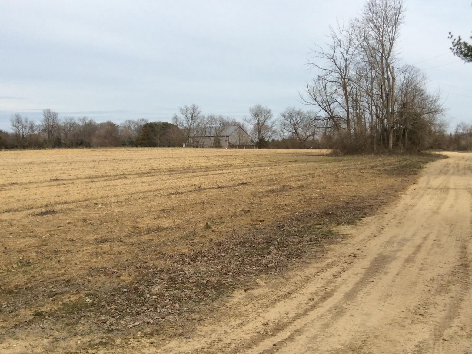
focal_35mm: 42
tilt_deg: -5.7
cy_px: 167
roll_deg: +1.1
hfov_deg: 44.8
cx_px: 254
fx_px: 573
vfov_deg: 34.3
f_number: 2.4
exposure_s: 1/1271
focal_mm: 3.3
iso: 32
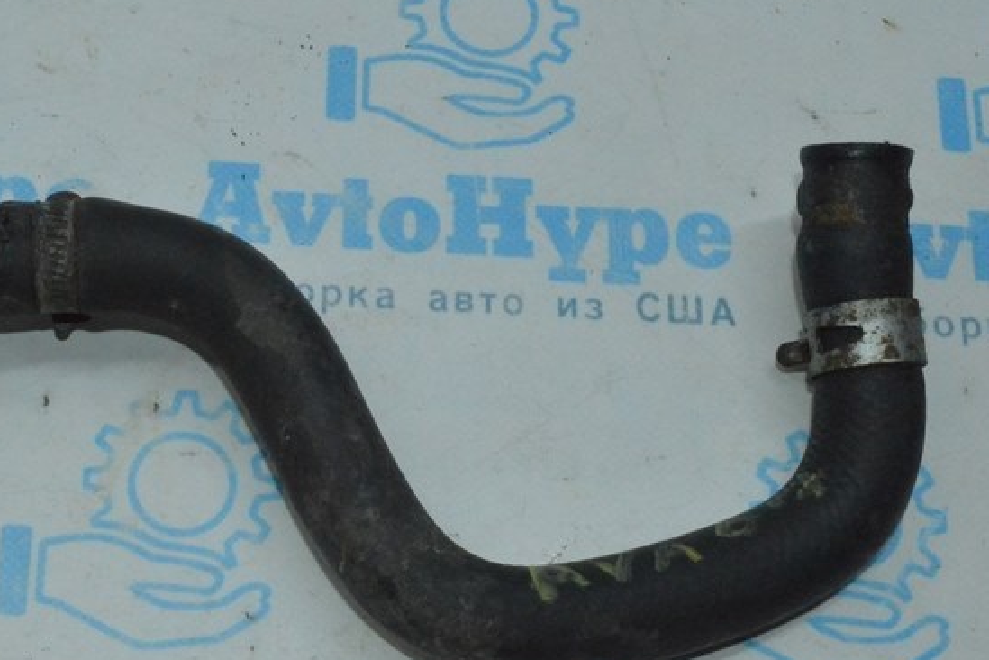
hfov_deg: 28.1
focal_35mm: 70
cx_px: 168
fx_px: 1921
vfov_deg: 19.5
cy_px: 342
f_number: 16
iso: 4500
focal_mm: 25
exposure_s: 1/200
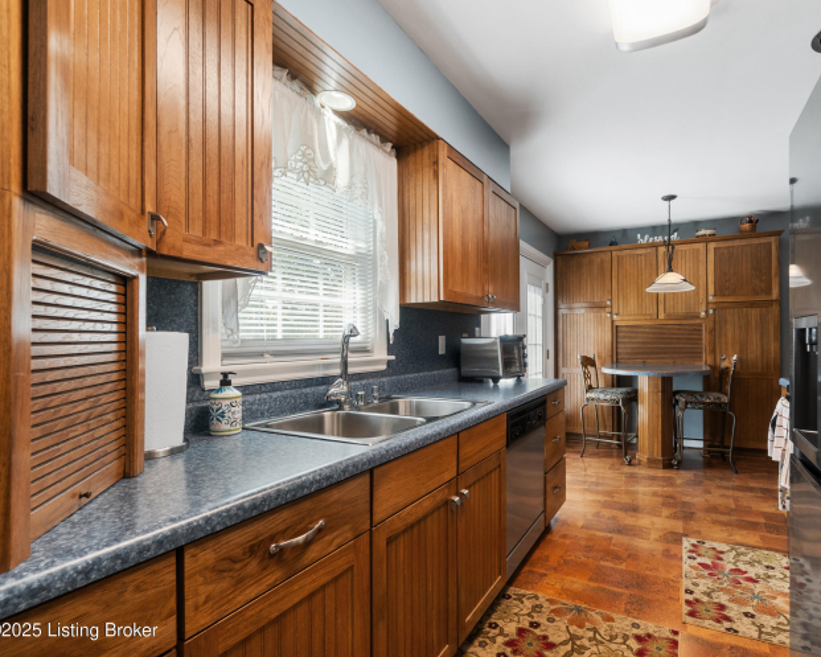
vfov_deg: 77.0
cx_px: 481
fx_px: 413
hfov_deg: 88.8
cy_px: 329
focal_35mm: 17
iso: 400
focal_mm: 10
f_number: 8
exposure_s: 1/15
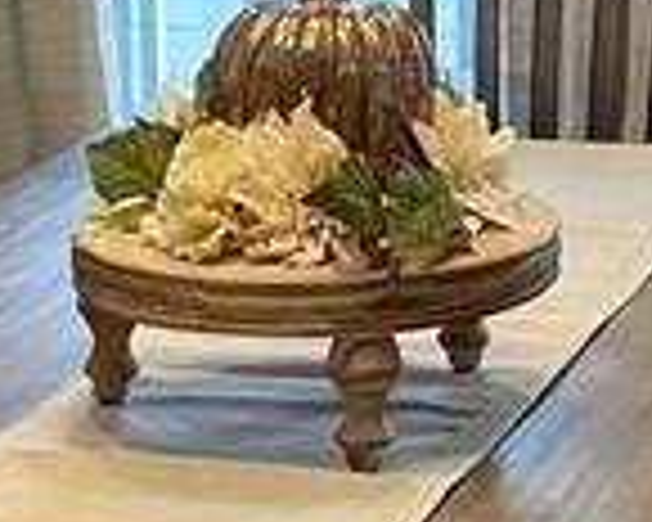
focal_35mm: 179
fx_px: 3454
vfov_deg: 8.6
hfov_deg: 10.8
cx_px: 454
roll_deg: +1.1
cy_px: 4
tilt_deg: -9.3
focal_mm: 4.2
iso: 125
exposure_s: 1/120
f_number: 1.6
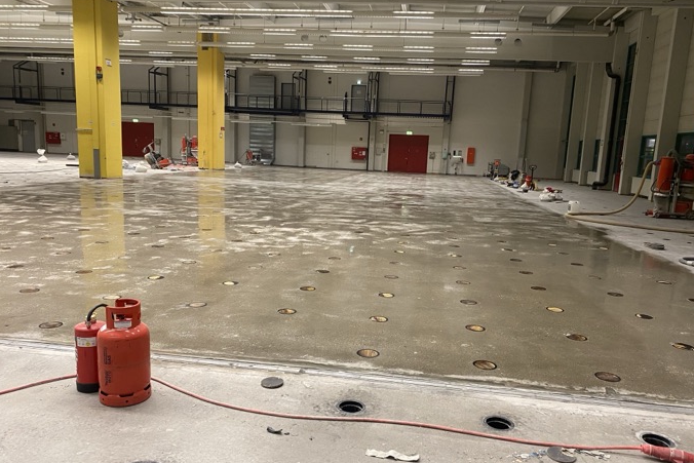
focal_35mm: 28
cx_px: 355
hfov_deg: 65.5
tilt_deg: -8.1
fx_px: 540
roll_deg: -2.7
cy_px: 248
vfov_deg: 46.4
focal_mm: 4.25
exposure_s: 1/50
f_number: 1.8
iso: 160
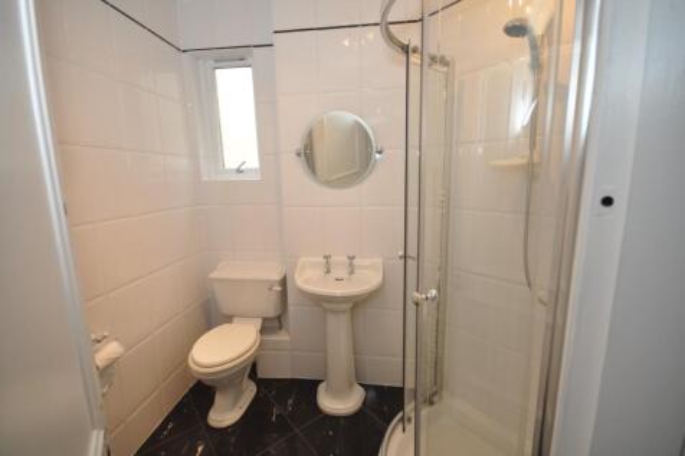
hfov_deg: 100.4
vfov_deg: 77.3
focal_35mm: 15
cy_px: 228
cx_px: 342
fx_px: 285
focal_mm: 10
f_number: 4
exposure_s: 1/60
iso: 720
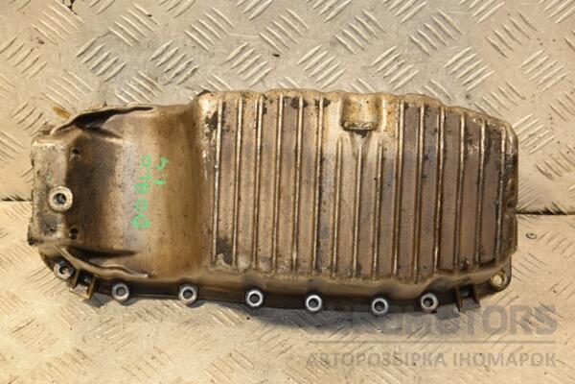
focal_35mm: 72
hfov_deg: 28.1
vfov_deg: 18.9
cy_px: 192
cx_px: 288
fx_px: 1150
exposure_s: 1/125
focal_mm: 48
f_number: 4.8
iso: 800
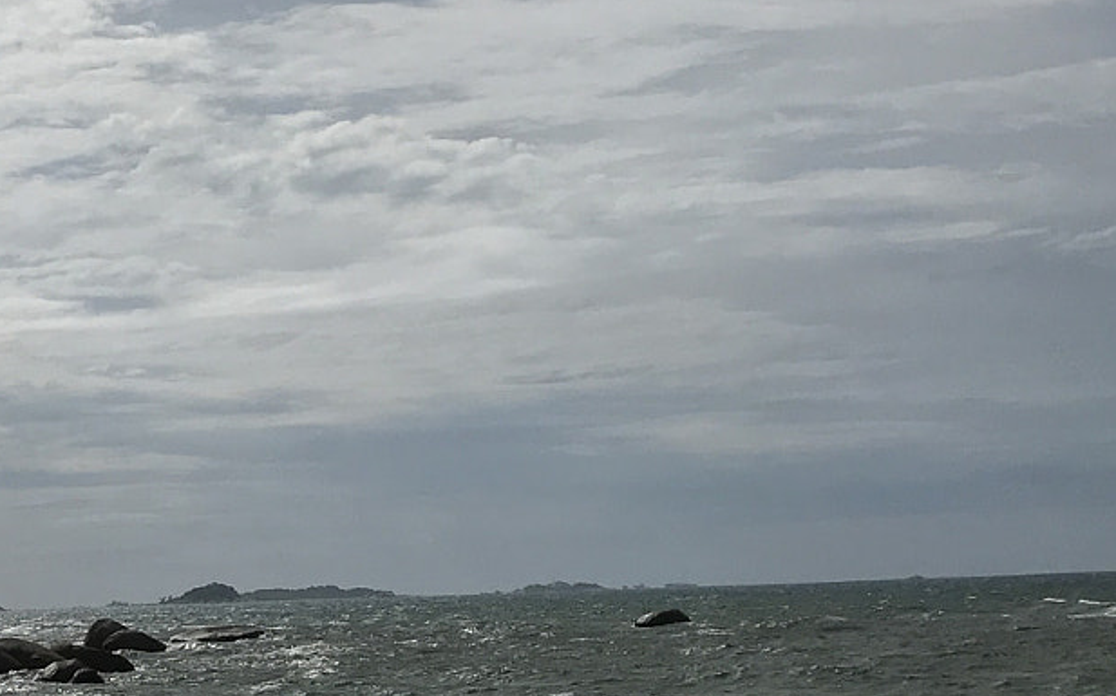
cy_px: 400
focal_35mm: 77
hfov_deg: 25.6
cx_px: 20
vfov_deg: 16.9
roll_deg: +1.9
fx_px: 2341
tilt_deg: +5.8
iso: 25
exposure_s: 1/19231
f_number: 1.8
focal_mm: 3.99
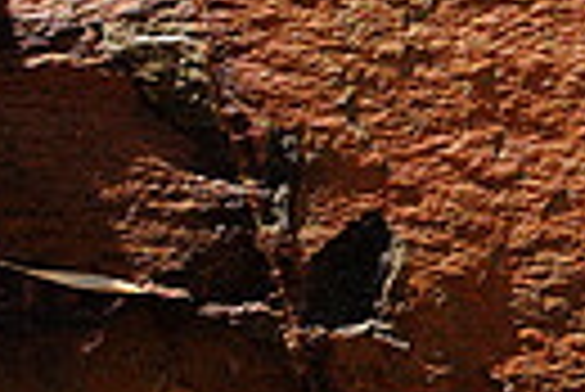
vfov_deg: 8.8
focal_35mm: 156
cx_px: 1094
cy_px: 137
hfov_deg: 12.0
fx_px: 2538
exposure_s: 1/120
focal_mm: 23
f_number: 11
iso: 400
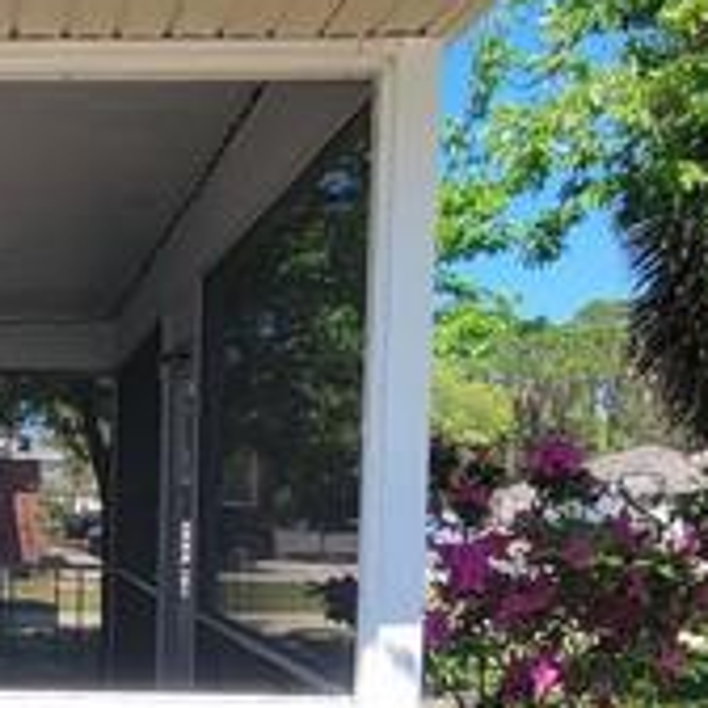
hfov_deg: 30.5
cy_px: 573
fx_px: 1203
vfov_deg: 31.9
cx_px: 4
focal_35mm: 52
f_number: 2.2
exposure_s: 1/880
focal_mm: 2.2
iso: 50
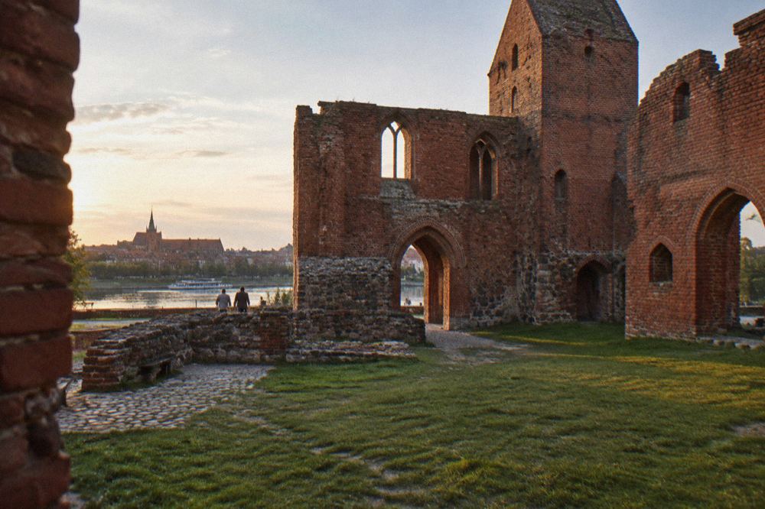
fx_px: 998
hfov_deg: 41.9
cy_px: 254
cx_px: 382
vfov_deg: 28.6
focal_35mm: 47
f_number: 3.5
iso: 6400
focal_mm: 47
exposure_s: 1/200
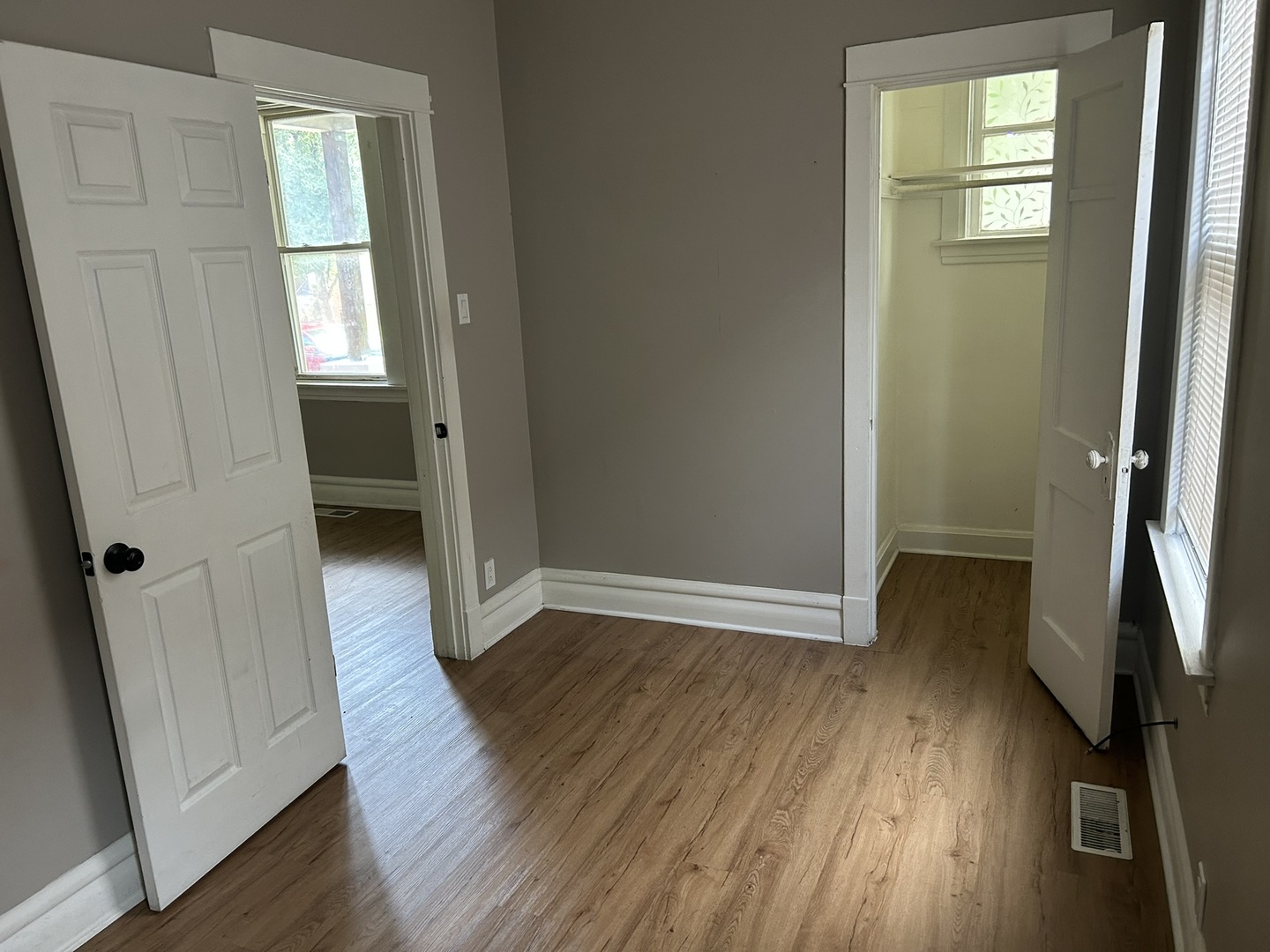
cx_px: 635
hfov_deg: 67.3
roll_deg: +3.7
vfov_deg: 53.1
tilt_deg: -14.0
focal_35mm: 26
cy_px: 476
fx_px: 954
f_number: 1.5
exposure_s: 1/60
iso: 200
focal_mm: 5.7
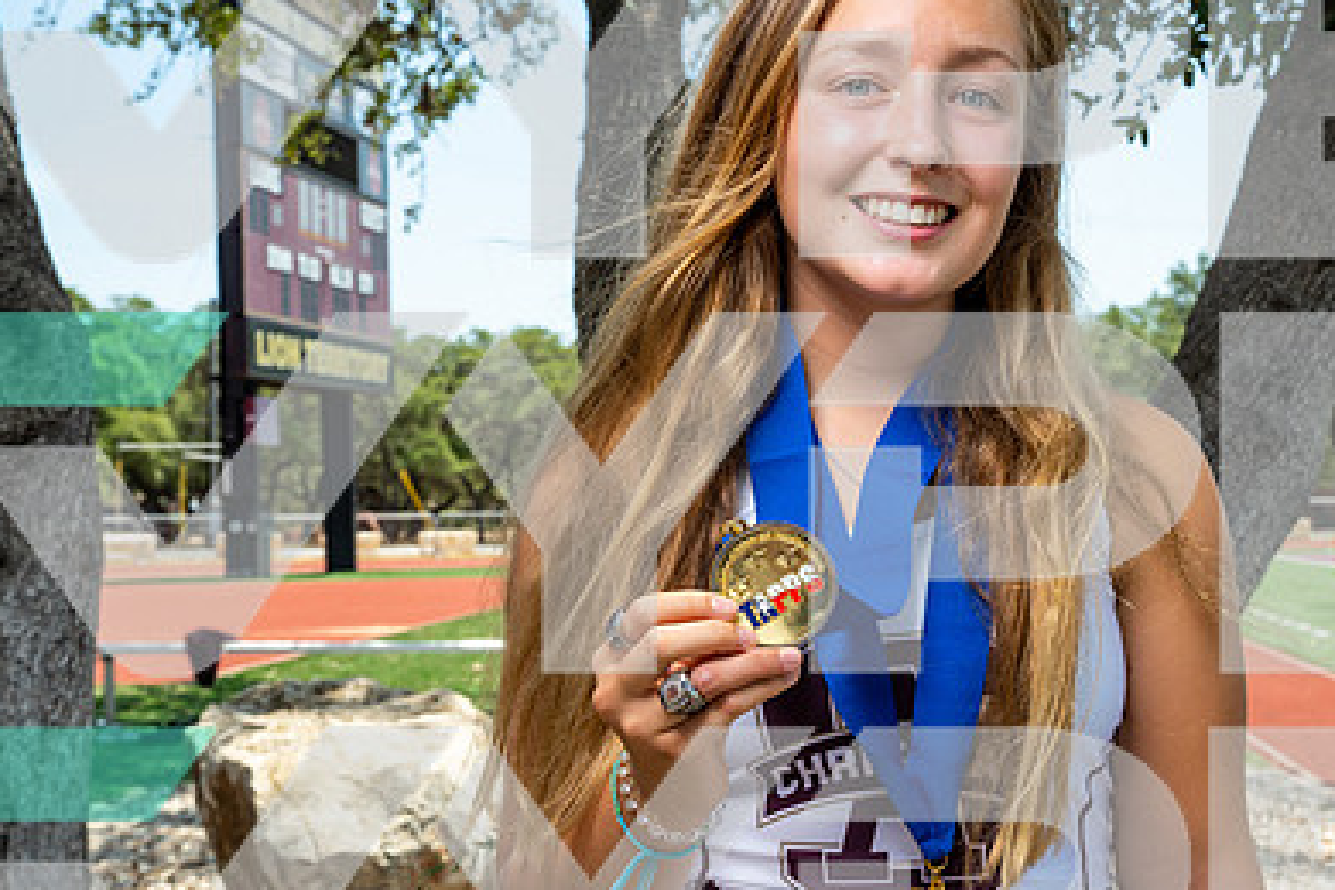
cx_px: 743
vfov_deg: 21.2
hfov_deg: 31.4
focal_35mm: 64
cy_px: 495
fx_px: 2373
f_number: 10
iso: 100
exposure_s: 1/125
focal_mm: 43
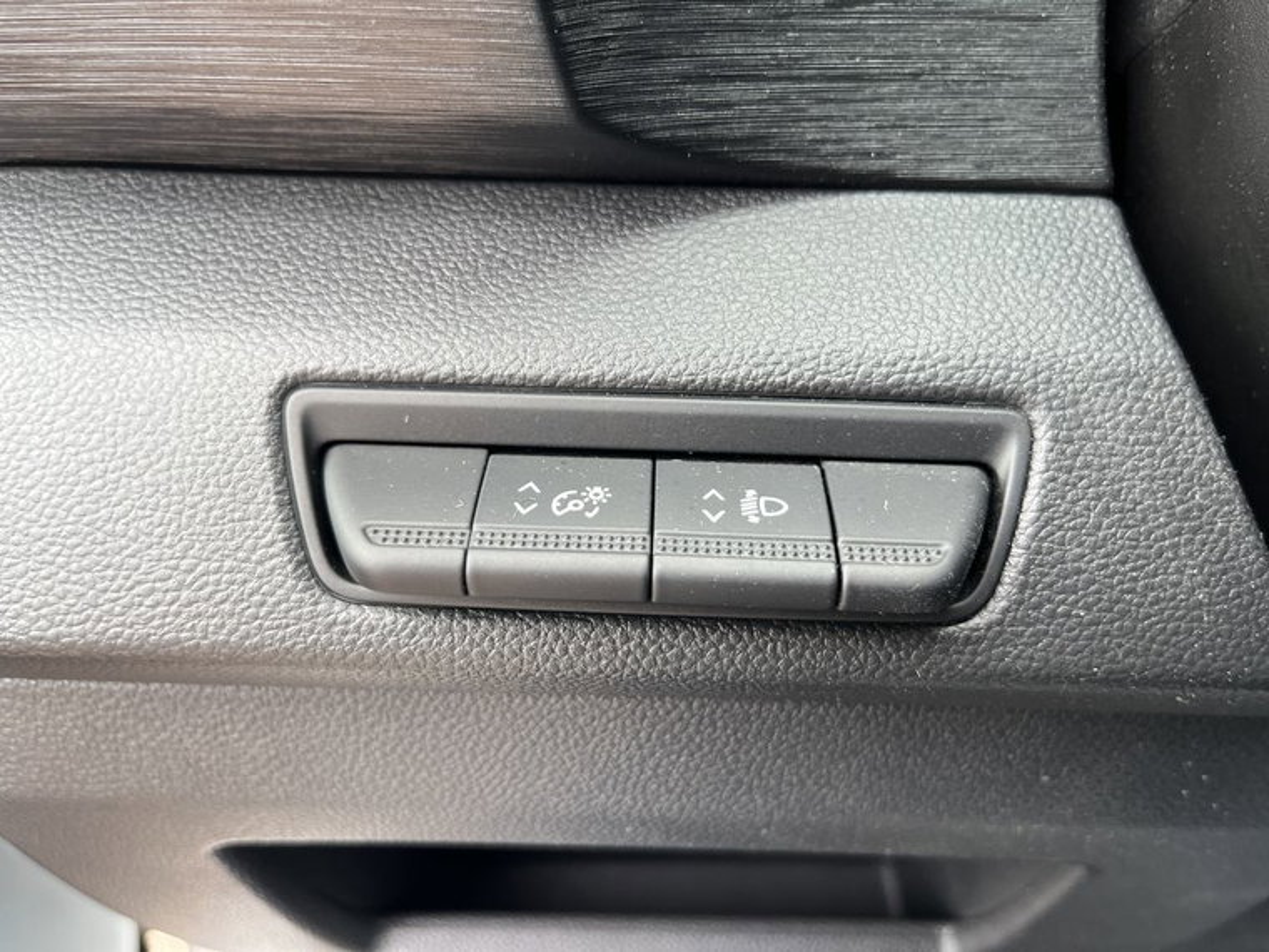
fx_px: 953
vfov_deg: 53.1
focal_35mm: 26
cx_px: 634
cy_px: 476
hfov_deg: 67.3
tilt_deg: -28.3
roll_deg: -0.6
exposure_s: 1/122
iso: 100
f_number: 1.6
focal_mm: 5.1
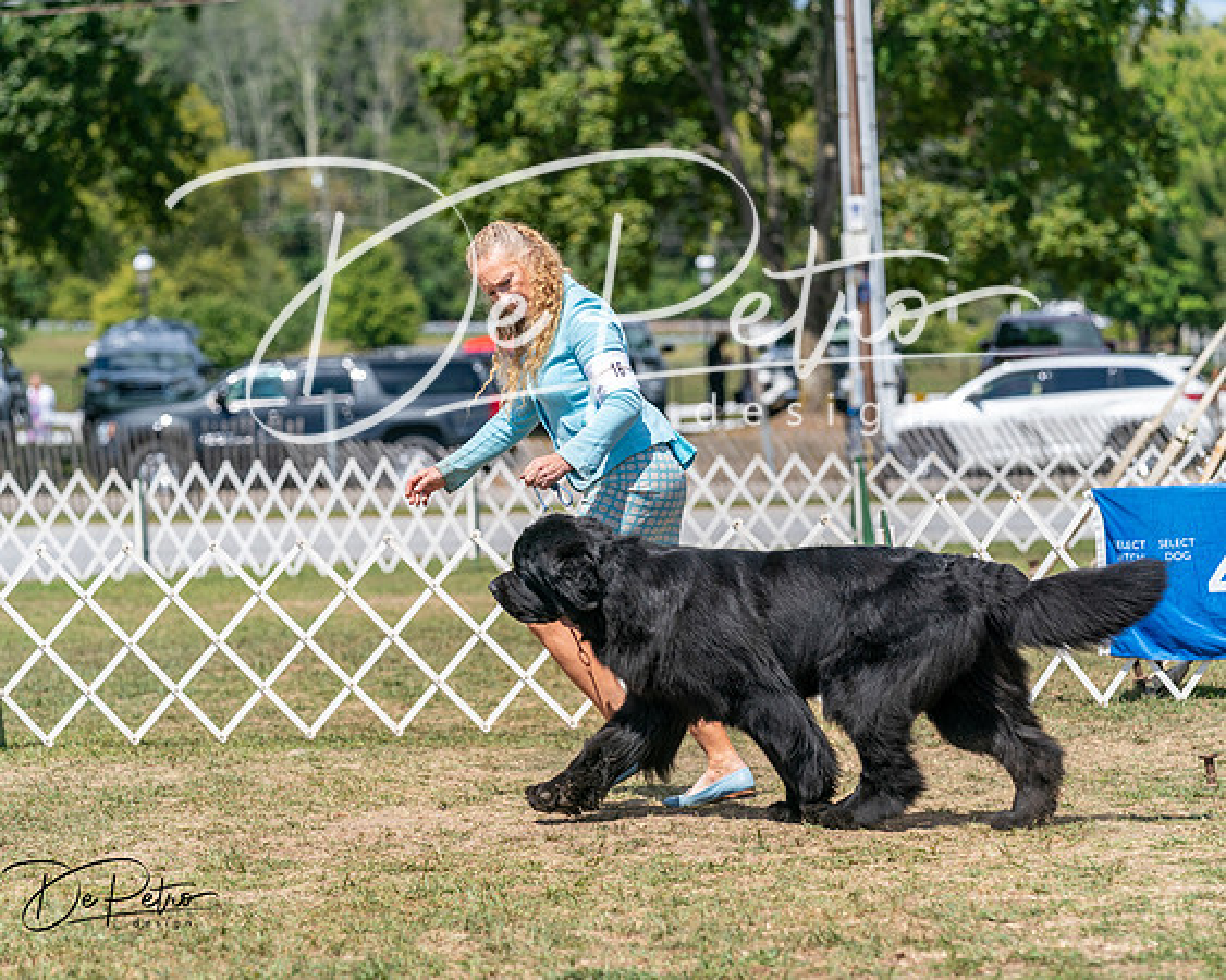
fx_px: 5556
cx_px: 613
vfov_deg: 10.1
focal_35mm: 153
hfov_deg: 12.6
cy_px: 490
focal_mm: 136
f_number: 4.5
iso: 200
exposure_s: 1/1600
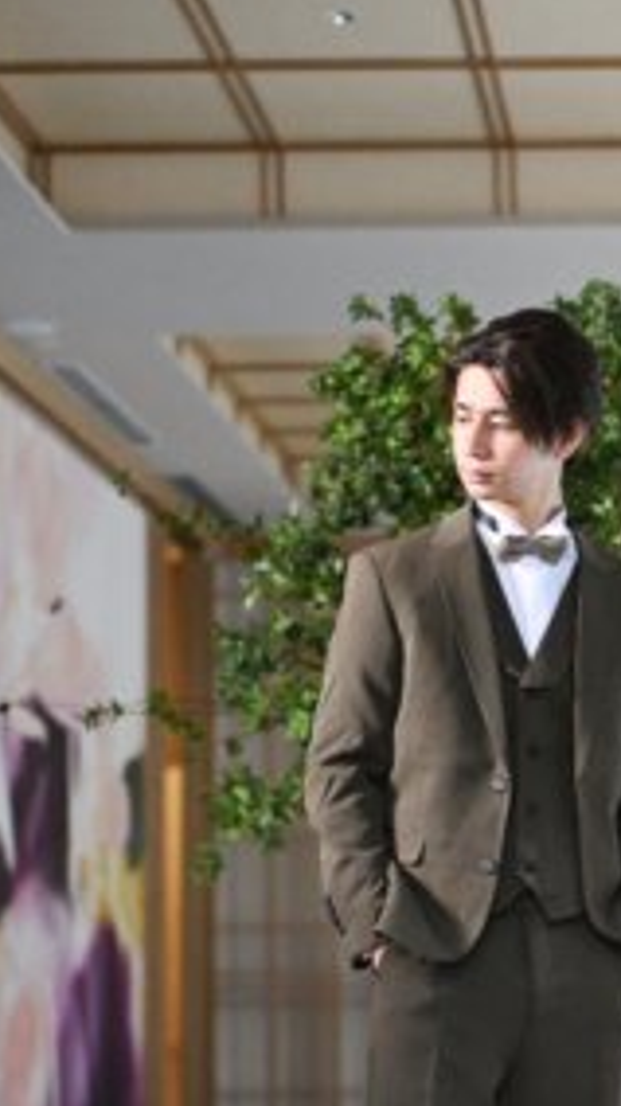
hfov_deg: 12.2
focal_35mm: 97
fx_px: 2842
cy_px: 762
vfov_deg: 21.9
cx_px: 746
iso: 2500
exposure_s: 1/500
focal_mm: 35
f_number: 1.3
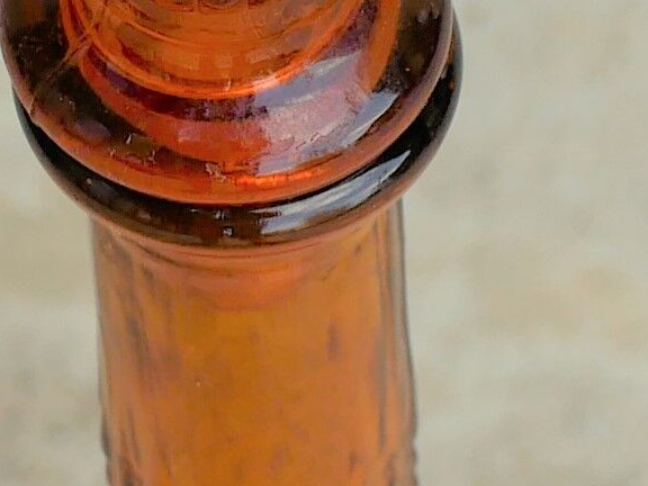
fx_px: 5972
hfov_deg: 6.2
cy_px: 220
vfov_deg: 4.7
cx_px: 760
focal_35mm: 319
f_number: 3.5
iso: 200
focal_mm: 20
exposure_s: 1/400
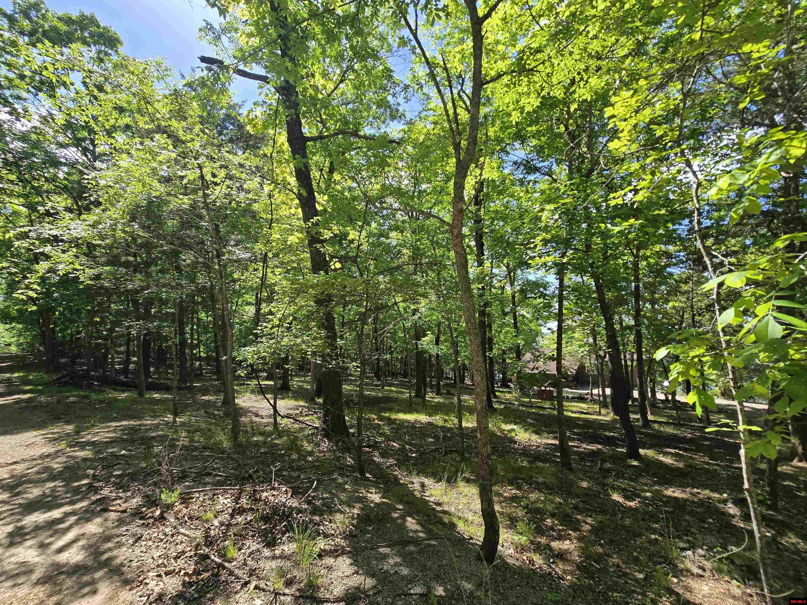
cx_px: 404
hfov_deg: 106.2
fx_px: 303
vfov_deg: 89.9
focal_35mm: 13
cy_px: 302
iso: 50
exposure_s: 1/873
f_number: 2.2
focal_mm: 2.2
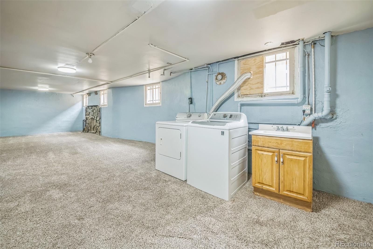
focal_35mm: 14
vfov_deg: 81.2
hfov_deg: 104.3
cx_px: 186
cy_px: 124
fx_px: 145
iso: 400
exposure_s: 1/8
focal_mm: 14
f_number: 7.1
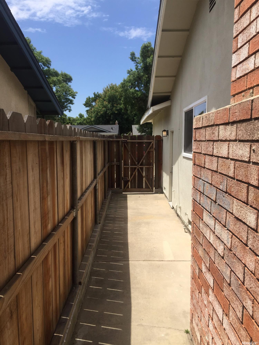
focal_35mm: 29
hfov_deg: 48.2
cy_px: 172
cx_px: 130
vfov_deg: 61.7
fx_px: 289
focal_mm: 4.15
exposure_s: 1/1980
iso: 32
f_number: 2.2
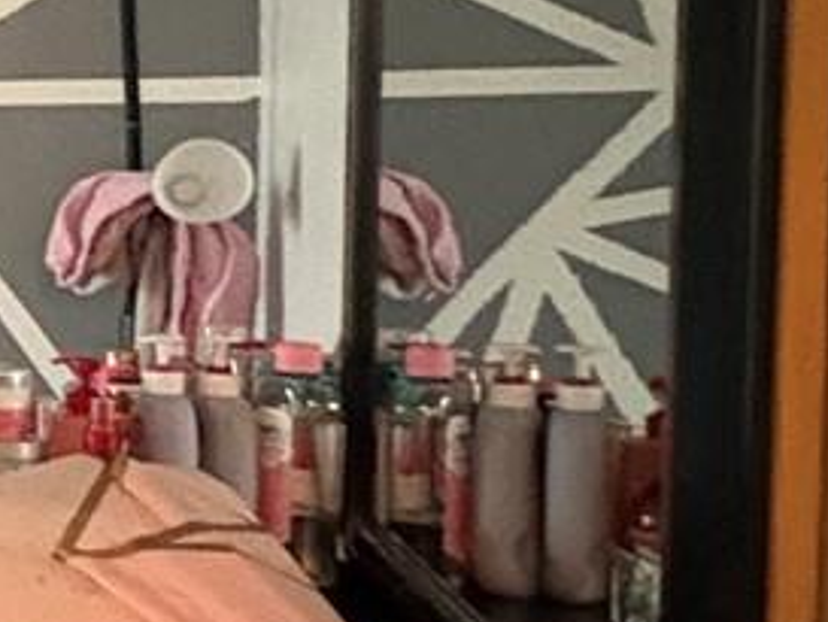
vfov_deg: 18.0
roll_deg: +0.5
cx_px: -1025
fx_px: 1962
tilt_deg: -3.7
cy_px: 255
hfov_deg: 15.8
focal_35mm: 82
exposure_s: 1/30
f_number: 2.2
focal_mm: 2.22
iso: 1000
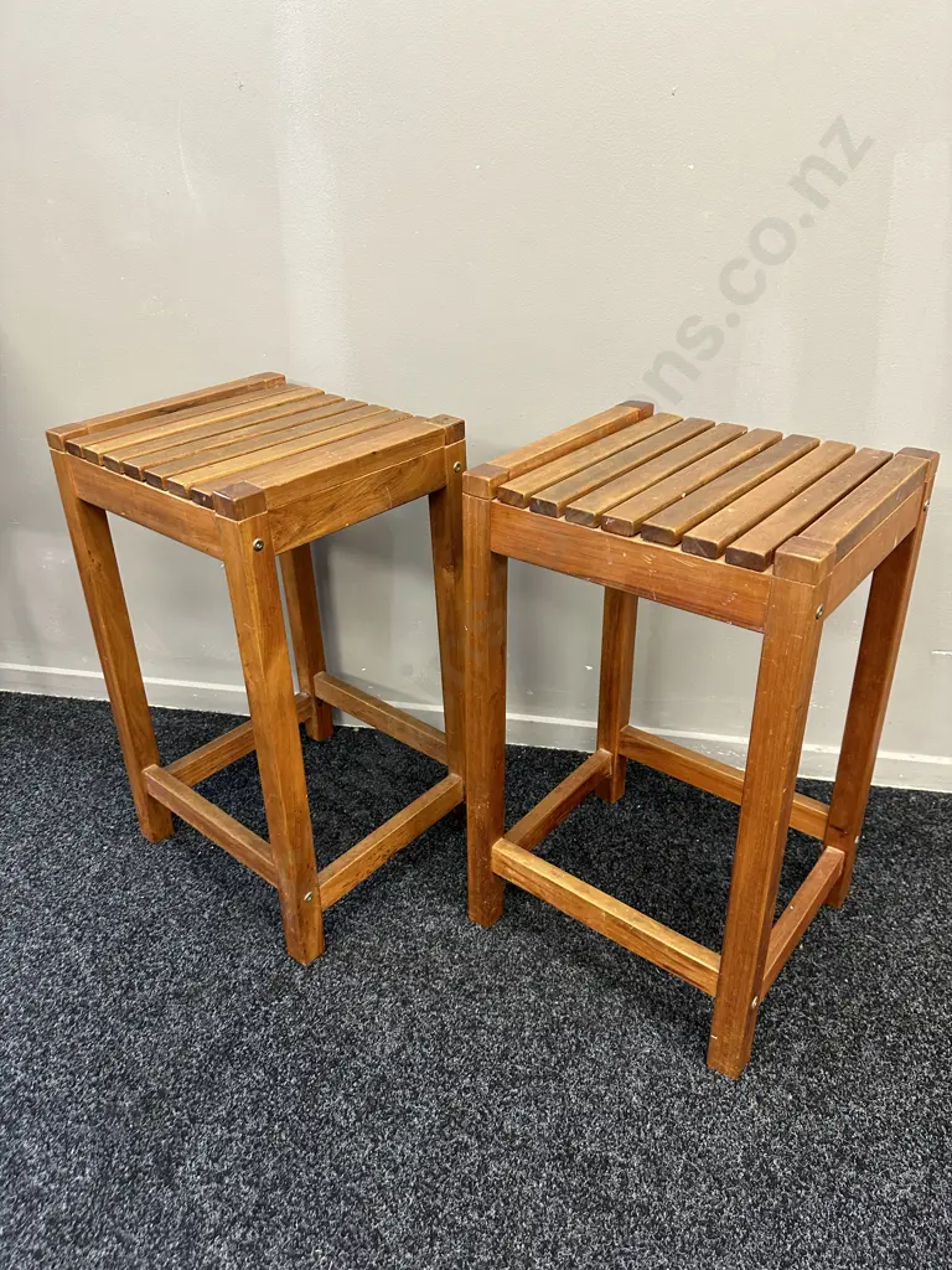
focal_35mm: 24
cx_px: 476
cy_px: 635
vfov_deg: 71.6
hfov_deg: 56.8
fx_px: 880
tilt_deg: -29.4
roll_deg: +1.7
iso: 250
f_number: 1.78
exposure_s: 1/50
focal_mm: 6.86
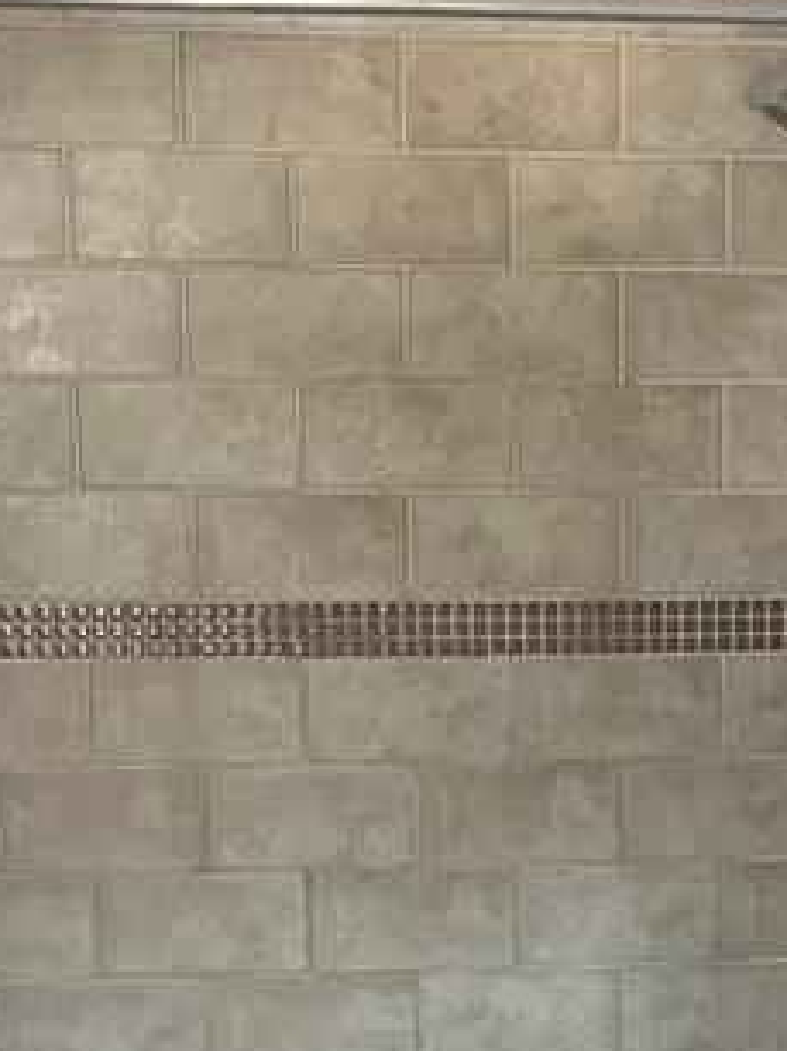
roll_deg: +1.4
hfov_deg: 14.4
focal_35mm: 102
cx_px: 646
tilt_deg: -12.3
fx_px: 3096
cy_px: 1130
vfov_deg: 18.6
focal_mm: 5.1
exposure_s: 1/60
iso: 400
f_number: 1.6
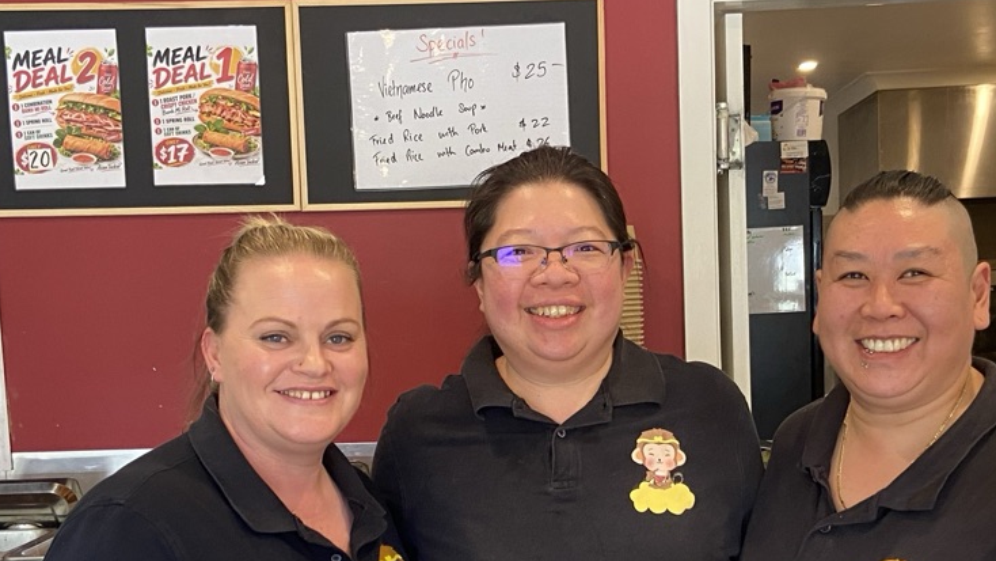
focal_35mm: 54
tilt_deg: -6.0
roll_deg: +2.4
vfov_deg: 22.0
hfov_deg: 38.5
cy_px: 439
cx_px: 537
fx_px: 1426
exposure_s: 1/50
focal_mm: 4.25
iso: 125
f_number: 1.8
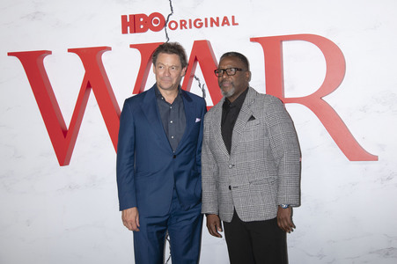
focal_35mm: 46
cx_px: 198
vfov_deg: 29.2
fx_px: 507
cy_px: 132
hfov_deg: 42.8
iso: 640
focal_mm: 46
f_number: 5
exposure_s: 1/200
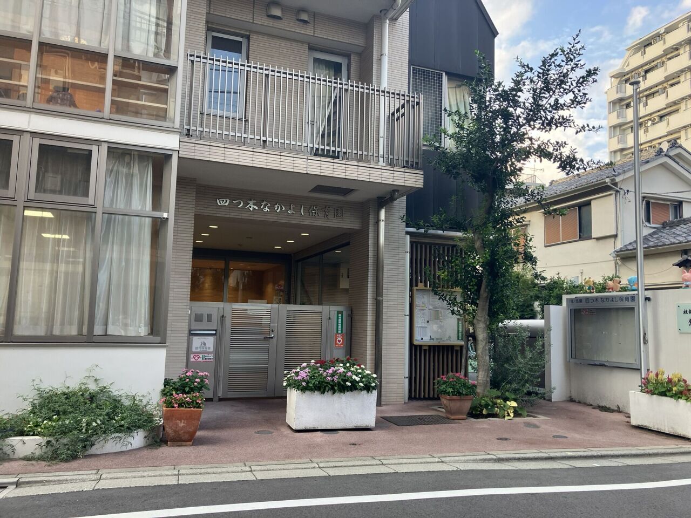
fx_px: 559
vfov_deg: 49.7
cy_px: 259
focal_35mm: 28
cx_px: 346
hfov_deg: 63.4
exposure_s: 1/121
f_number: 1.8
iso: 50
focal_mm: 3.99
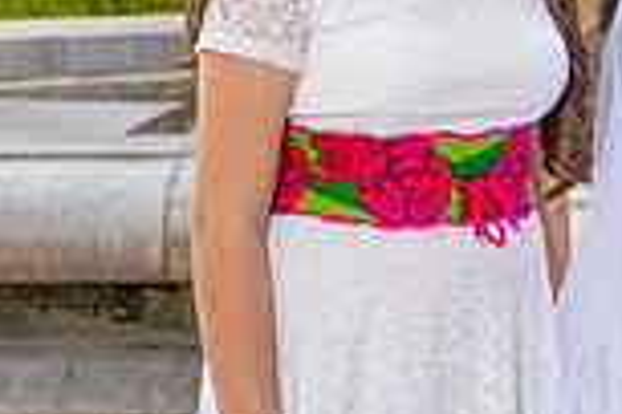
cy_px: -134
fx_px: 4112
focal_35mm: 238
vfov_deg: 5.7
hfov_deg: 8.3
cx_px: 1178
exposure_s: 1/200
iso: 100
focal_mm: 52
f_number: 4.5
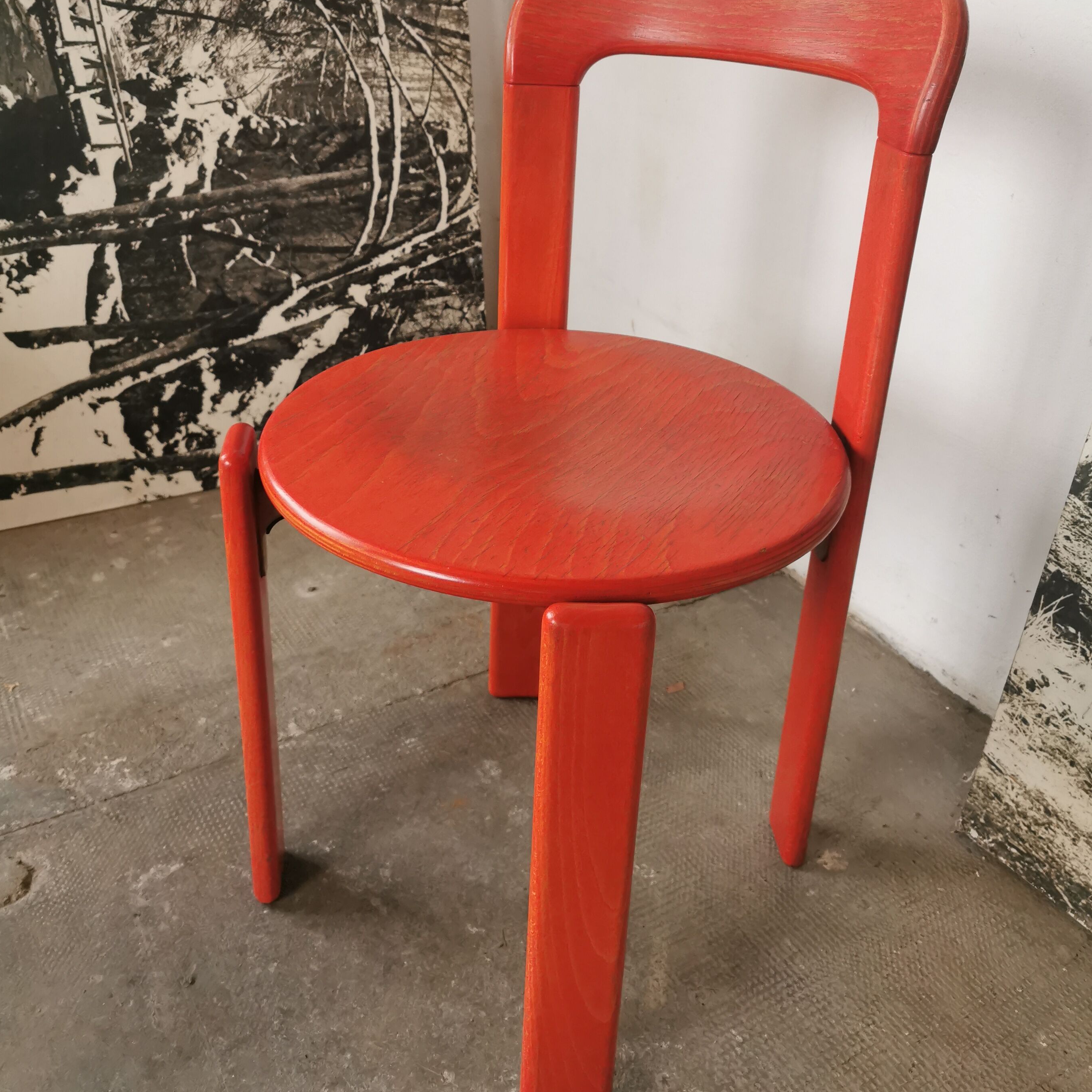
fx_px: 1142
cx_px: 547
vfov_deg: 50.8
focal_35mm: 32
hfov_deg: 51.1
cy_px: 439
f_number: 1.6
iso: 200
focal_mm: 5.56
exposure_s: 1/100
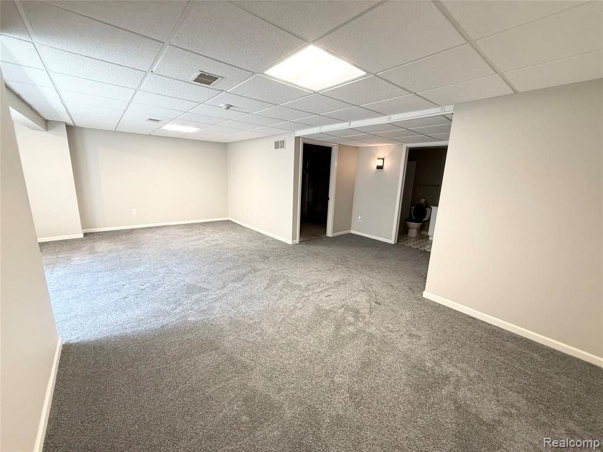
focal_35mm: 14
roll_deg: -2.0
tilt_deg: -10.9
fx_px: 244
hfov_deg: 102.1
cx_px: 302
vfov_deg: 85.7
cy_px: 226
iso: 250
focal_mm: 2.22
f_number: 2.2
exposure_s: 1/60
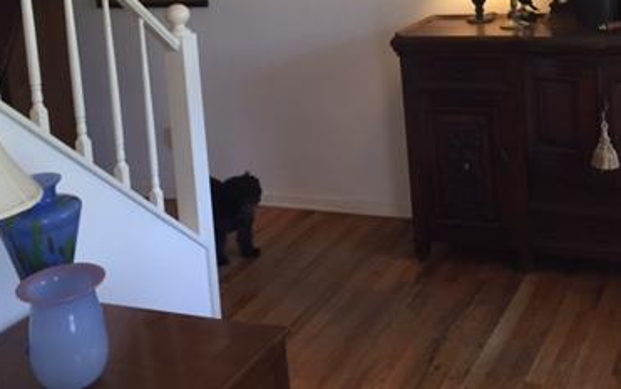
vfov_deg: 23.5
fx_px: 897
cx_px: 368
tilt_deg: -8.3
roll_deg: +2.9
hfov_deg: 38.1
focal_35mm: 53
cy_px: 13
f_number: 2.2
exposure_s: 1/30
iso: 100
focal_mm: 4.15
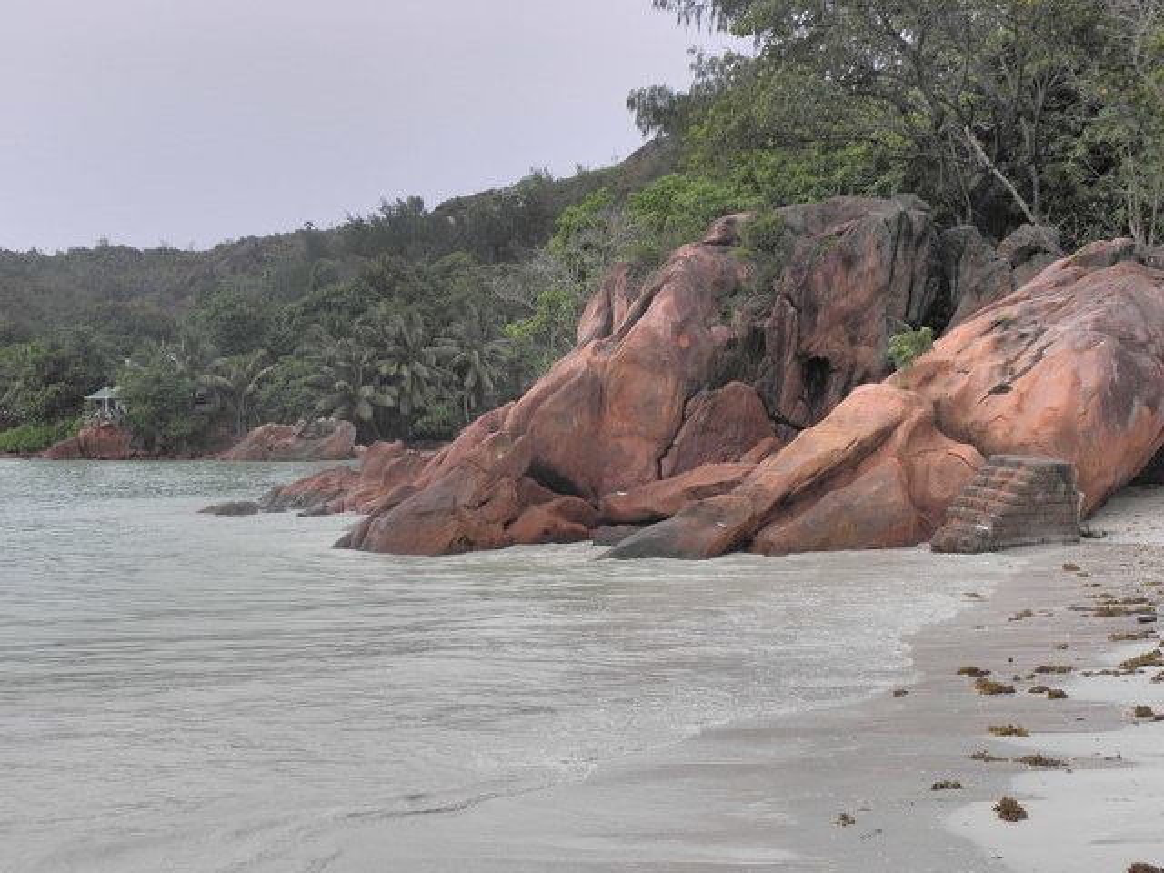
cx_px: 582
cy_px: 436
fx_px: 1715
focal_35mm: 51
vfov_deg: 28.6
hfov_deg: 37.5
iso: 64
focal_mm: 9.22
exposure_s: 1/400
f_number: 3.5
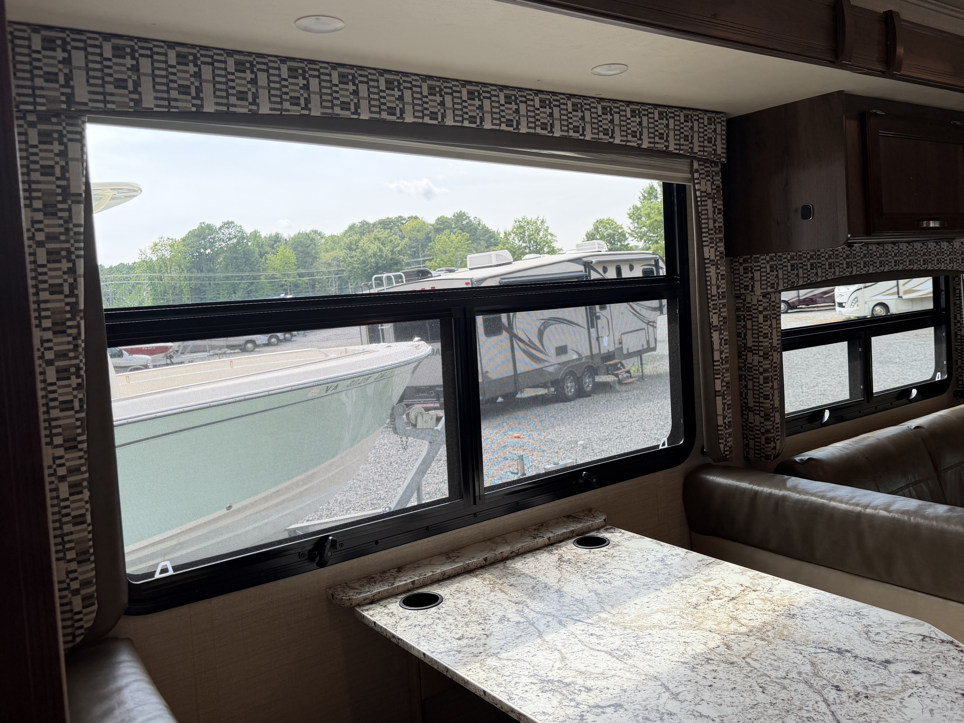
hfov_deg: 61.3
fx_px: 808
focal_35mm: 29
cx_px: 559
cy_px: 321
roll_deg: +3.3
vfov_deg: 48.1
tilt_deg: -1.6
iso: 64
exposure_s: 1/236
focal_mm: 6.76
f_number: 1.78
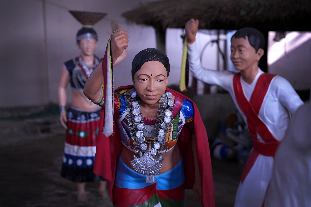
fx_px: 562
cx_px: 156
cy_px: 104
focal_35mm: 65
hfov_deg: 30.9
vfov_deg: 20.9
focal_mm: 65.1
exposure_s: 1/500
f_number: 3.2
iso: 1250
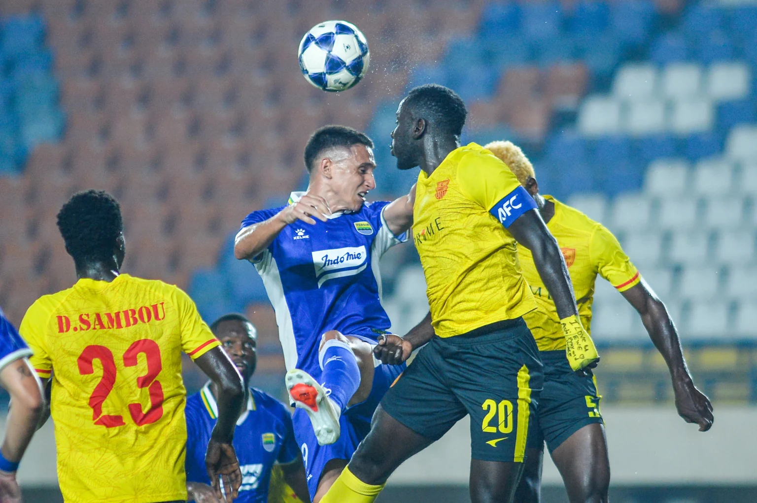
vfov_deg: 4.6
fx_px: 6304
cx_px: 378
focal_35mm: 300
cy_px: 252
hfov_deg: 6.9
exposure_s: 1/1250
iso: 1600
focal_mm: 300
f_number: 4
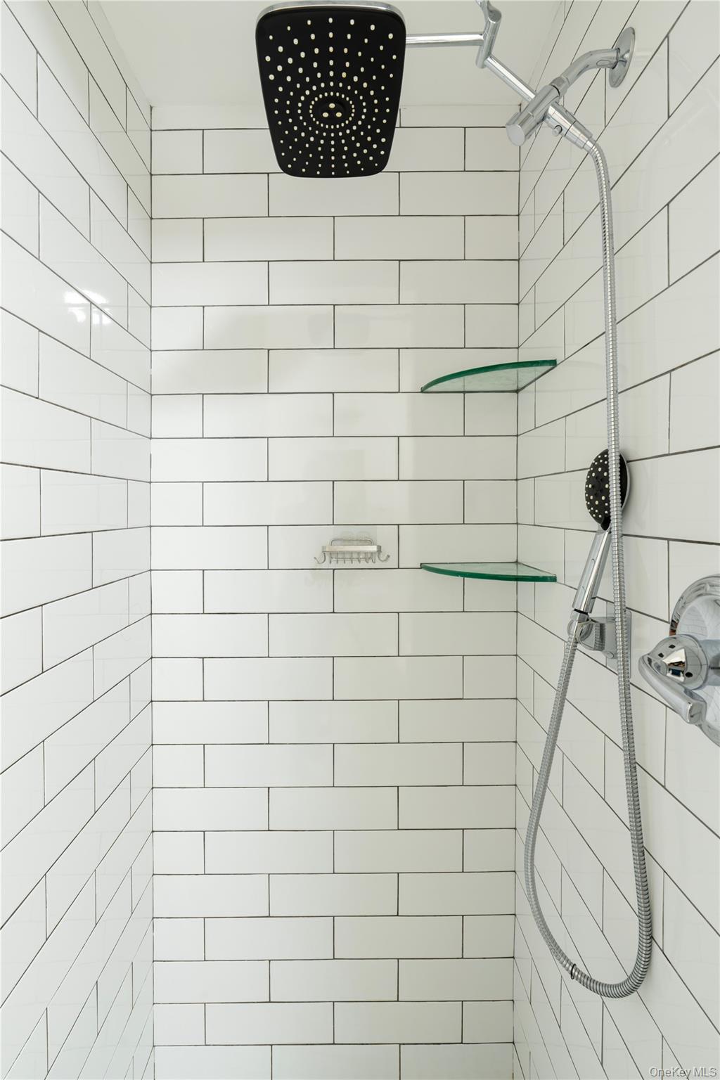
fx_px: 480
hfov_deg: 73.7
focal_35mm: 16
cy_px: 540
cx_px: 360
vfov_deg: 96.7
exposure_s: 1
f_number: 11
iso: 100
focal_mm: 16
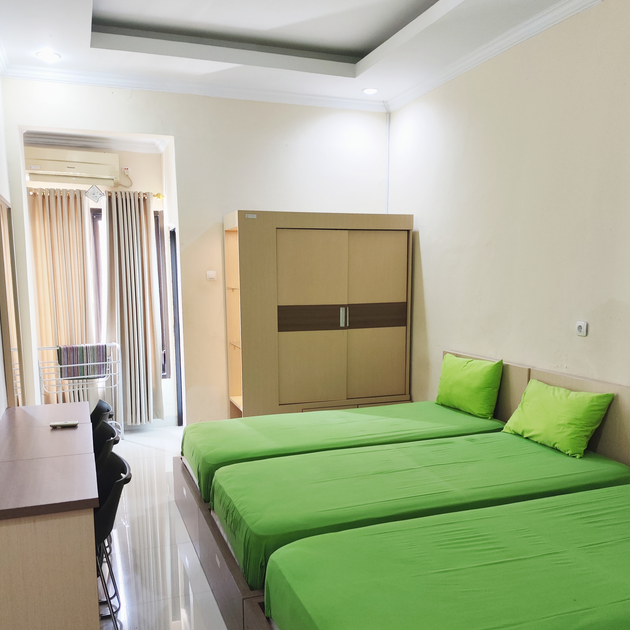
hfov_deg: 55.6
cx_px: 315
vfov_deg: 55.2
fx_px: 597
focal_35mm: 29
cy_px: 381
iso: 192
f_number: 1.8
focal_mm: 4.68
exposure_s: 1/33.3
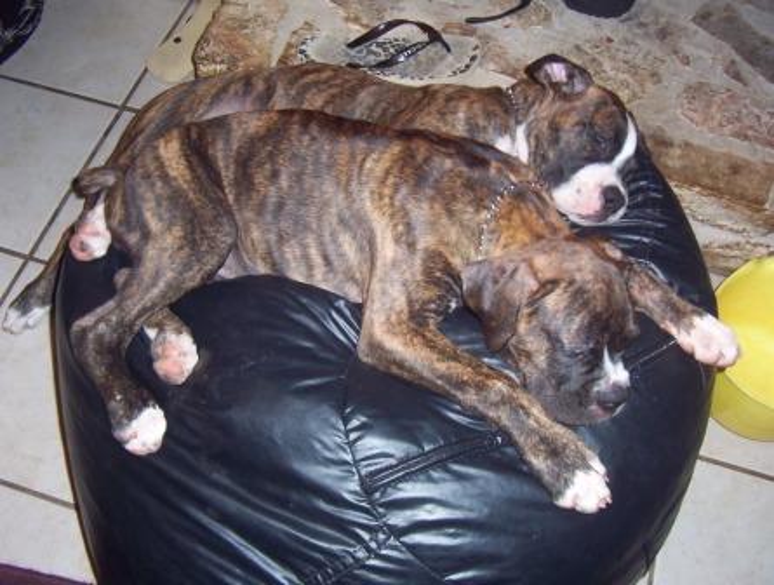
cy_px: 292
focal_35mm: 36
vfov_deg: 39.8
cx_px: 387
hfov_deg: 51.2
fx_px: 807
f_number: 2.76
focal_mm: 5.54
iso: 140
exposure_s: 1/30
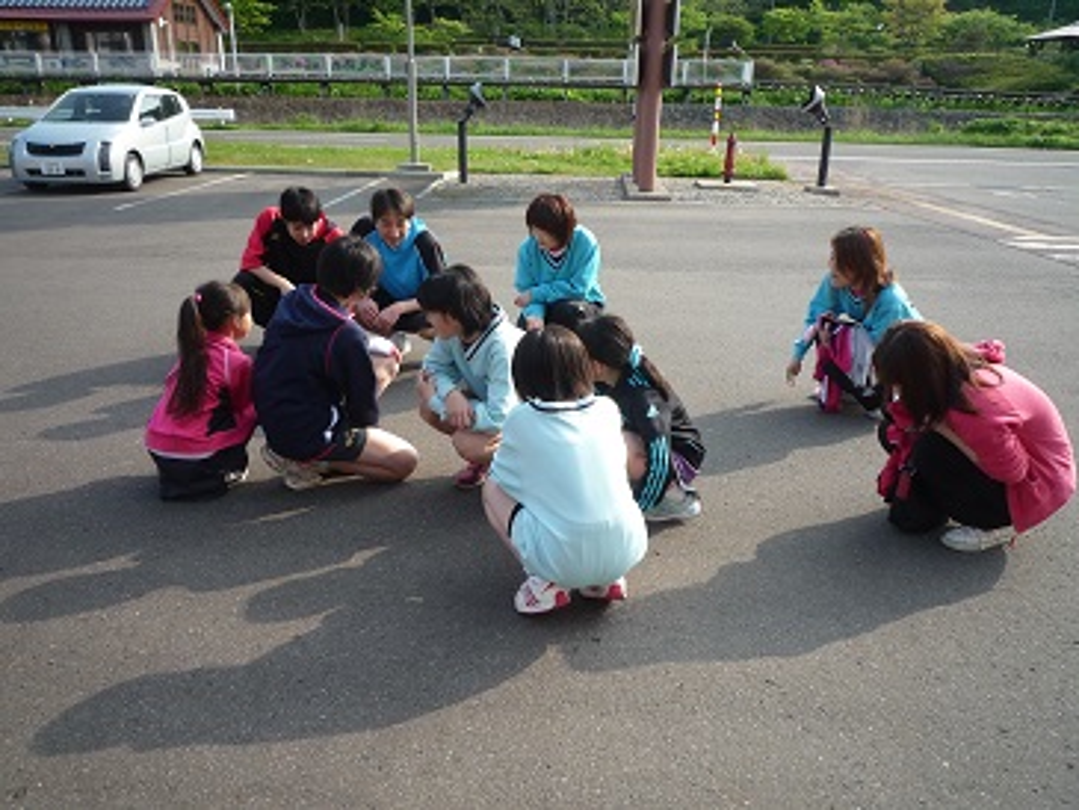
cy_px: 405
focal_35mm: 25
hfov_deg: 69.4
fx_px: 780
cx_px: 540
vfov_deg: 54.9
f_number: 2.8
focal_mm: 4.4
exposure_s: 1/500
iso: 100
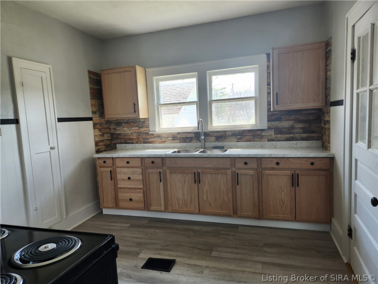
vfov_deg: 58.9
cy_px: 142
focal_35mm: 23
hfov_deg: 73.9
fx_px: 251
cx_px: 189
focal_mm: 5.4
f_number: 1.8
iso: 100
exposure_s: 1/180
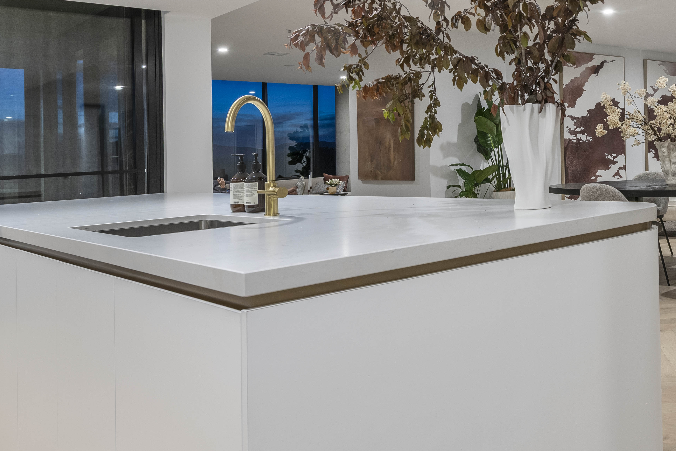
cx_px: 558
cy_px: 146
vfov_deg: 34.7
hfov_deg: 47.4
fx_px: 714
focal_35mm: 38
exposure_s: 1/2.5
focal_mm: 16
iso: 125
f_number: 7.1
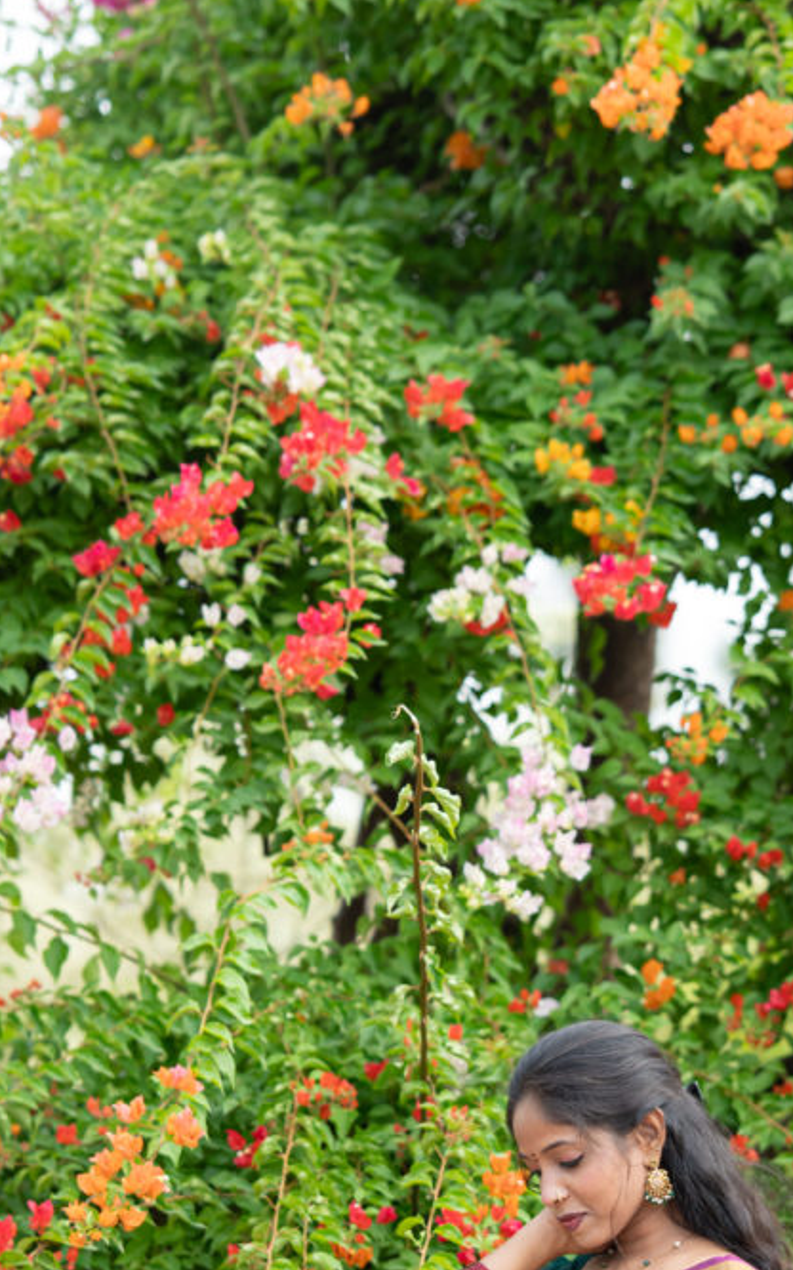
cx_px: 511
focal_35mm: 150
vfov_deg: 13.9
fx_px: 5189
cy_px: 862
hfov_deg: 8.7
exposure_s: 1/2000
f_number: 2.2
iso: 400
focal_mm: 85
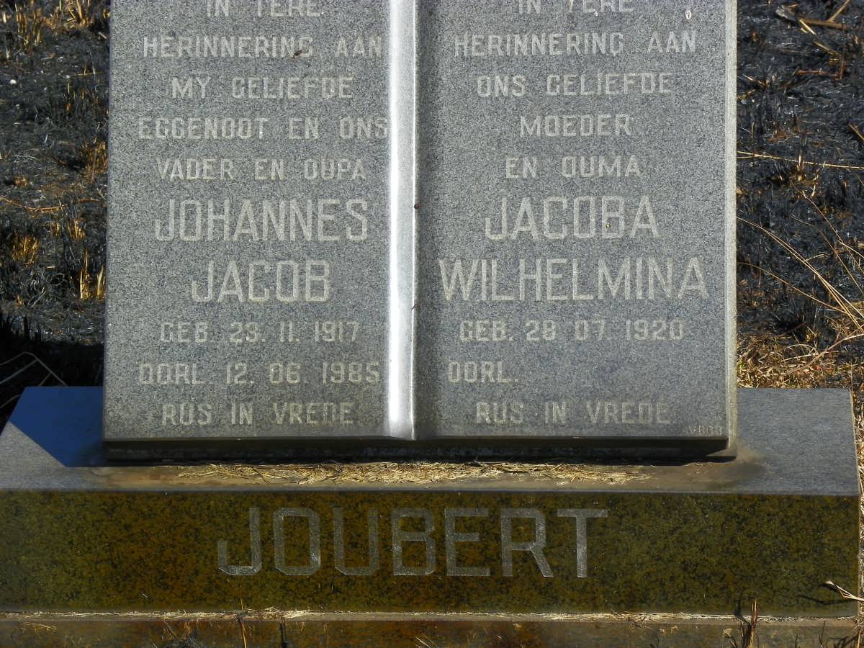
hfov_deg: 14.1
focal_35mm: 140
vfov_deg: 10.6
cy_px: 324
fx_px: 3494
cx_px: 432
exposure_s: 1/250
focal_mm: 25
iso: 64
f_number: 5.6
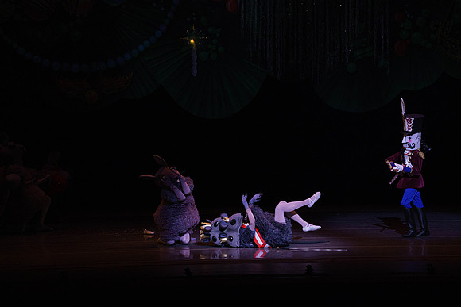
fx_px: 2562
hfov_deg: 10.3
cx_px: 230
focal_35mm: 200
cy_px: 154
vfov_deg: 6.9
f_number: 9
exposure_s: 1/320
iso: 5000
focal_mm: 200
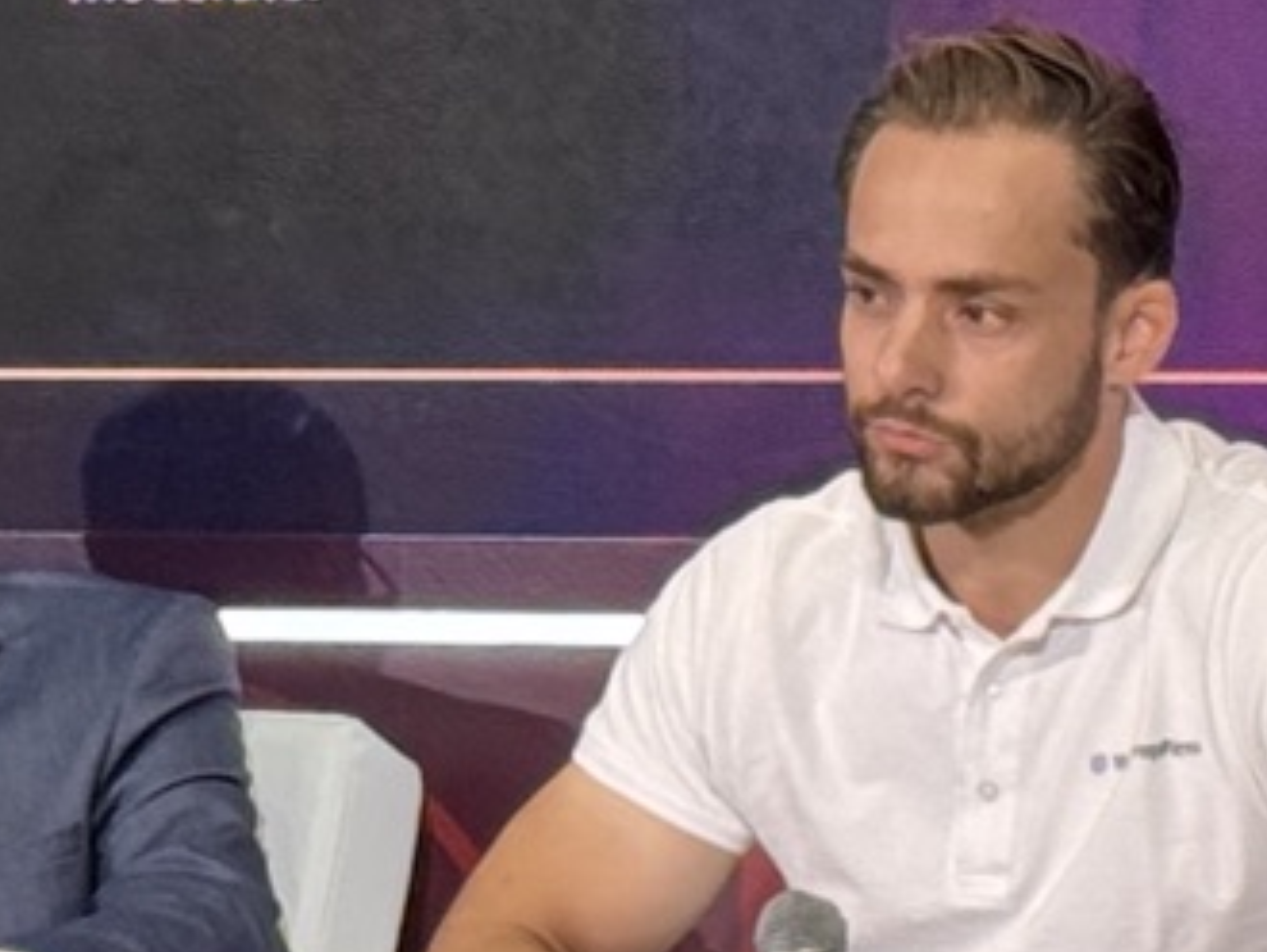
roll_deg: +0.3
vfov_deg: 4.6
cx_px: 921
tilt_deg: +0.7
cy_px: 58
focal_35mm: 320
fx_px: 11721
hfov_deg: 6.2
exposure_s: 1/110
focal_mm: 6.76
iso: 64
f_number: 1.78
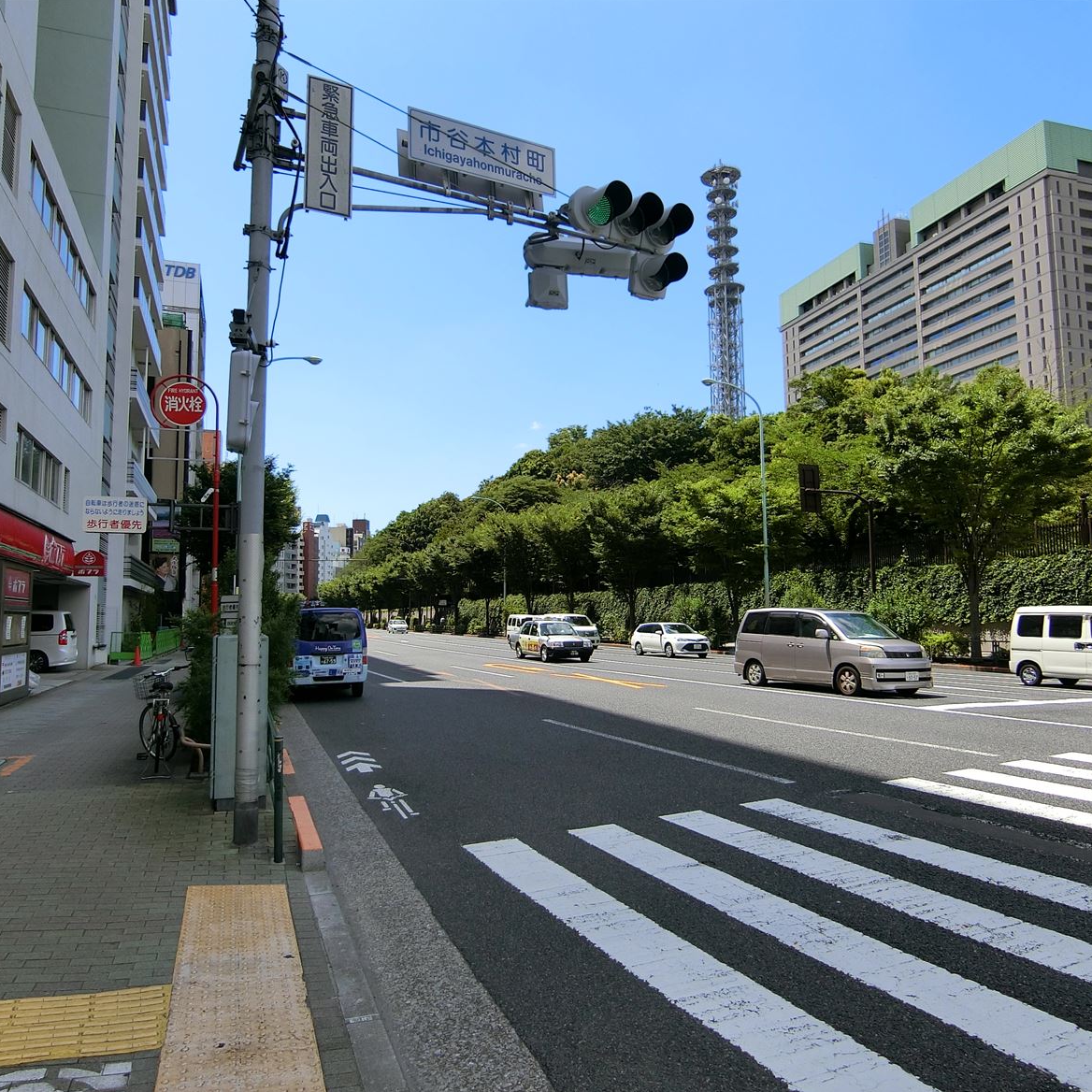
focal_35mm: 23
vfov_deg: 67.3
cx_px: 535
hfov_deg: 67.3
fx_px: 821
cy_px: 555
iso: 80
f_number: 6.9
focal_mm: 4.06
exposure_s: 1/200
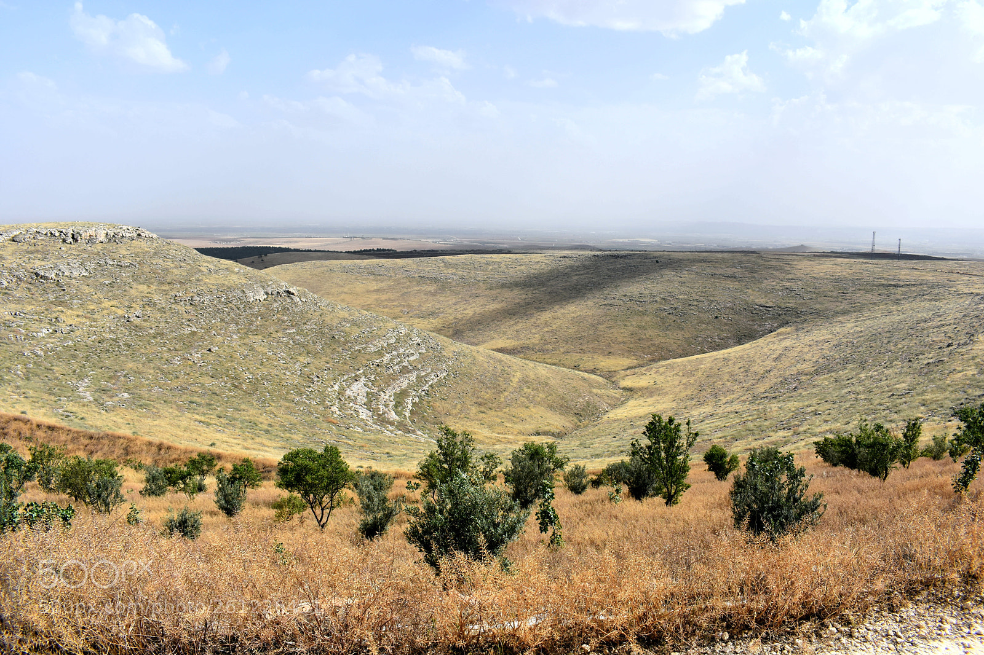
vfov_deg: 47.9
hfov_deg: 67.4
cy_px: 328
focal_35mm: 27
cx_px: 492
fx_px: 738
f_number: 8
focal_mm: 18
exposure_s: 1/500
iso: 160
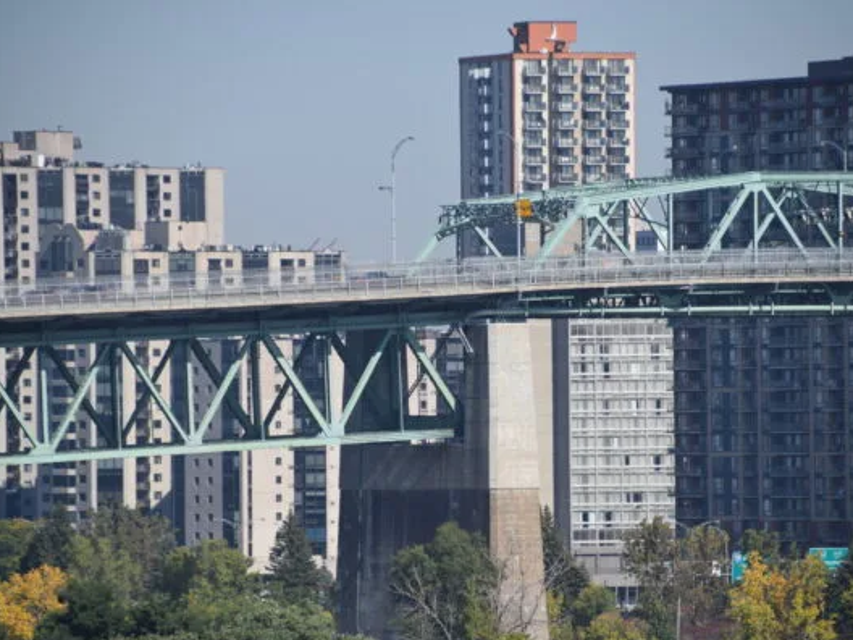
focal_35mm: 393
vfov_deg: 3.8
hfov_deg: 5.0
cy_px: 322
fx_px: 9684
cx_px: 428
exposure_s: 1/2000
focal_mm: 240
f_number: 6.3
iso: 400
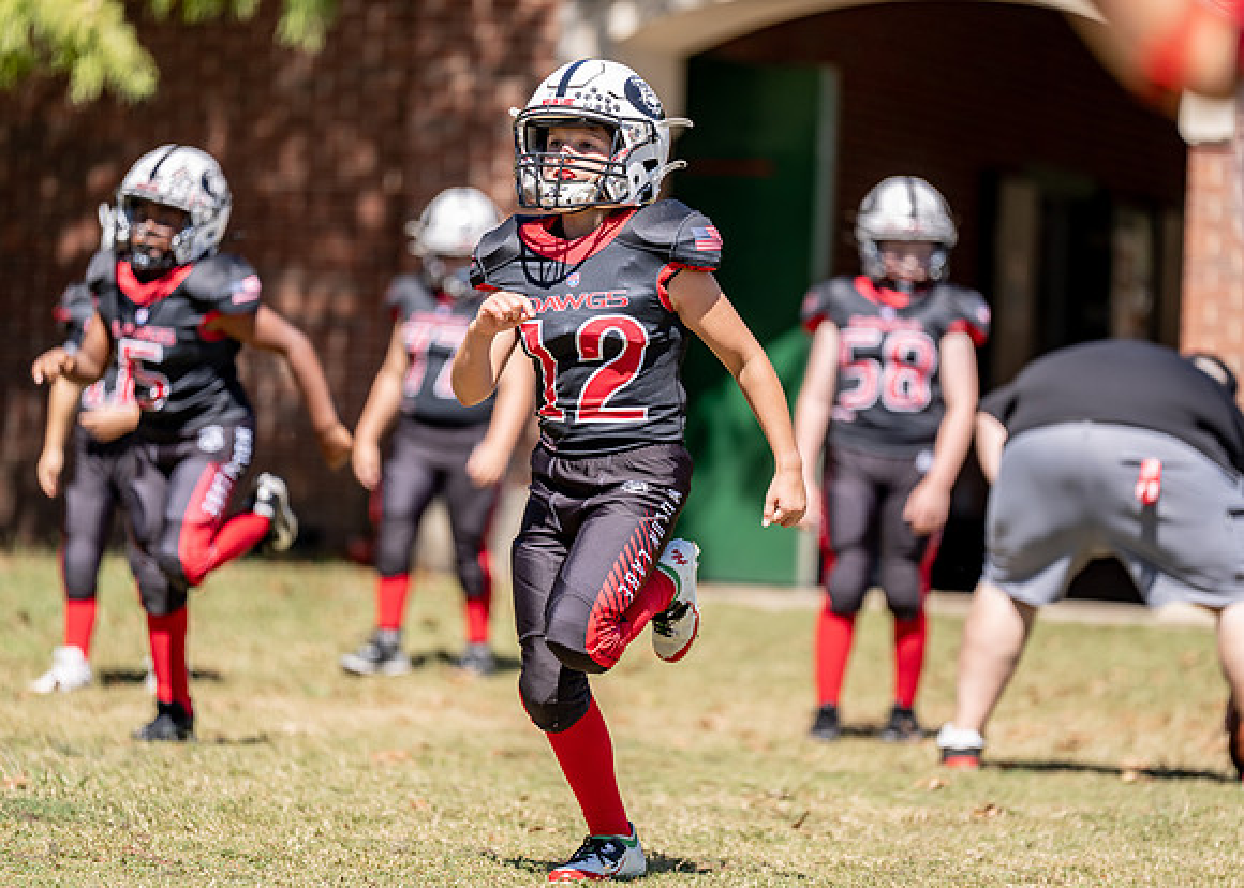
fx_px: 7638
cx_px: 645
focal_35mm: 216
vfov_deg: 6.7
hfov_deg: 9.3
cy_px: 431
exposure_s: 1/1600
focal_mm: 200
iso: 100
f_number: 2.8
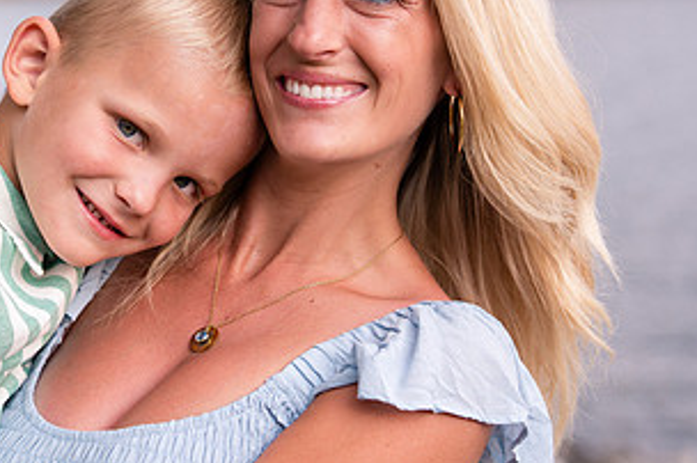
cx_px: 211
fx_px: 2069
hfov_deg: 19.0
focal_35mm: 107
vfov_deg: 12.8
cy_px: 203
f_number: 3.2
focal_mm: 56
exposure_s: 1/400
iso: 200
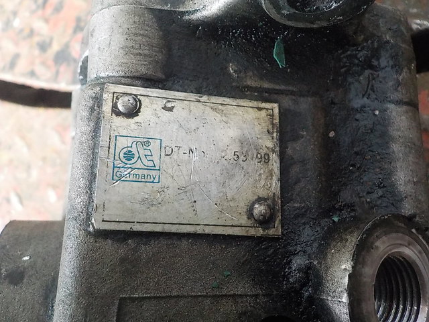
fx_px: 372
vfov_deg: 46.8
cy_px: 161
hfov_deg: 60.0
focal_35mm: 30
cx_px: 214
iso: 800
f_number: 3.3
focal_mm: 4.1
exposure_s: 1/15
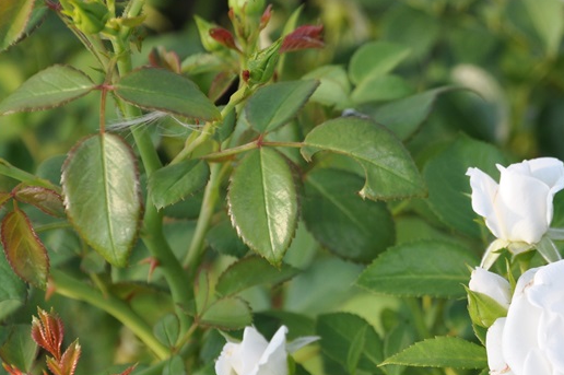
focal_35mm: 238
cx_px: 498
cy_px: 313
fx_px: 3725
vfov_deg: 5.8
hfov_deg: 8.6
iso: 200
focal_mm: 80
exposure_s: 1/200
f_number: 9
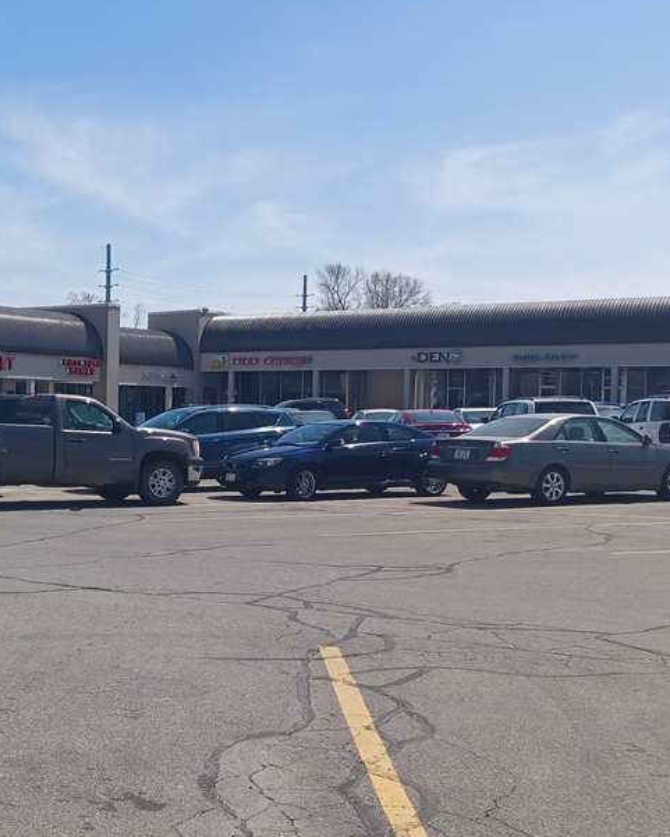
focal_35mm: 52
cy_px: 472
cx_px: -72
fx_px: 1289
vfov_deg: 35.9
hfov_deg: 26.7
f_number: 1.8
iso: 32
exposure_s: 1/556
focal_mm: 4.6
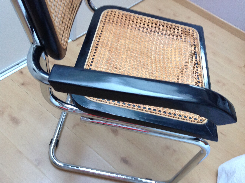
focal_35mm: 35
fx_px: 247
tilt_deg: -51.7
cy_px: 92
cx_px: 122
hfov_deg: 52.7
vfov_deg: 40.6
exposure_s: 1/15
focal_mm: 4.28
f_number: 2.4
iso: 200
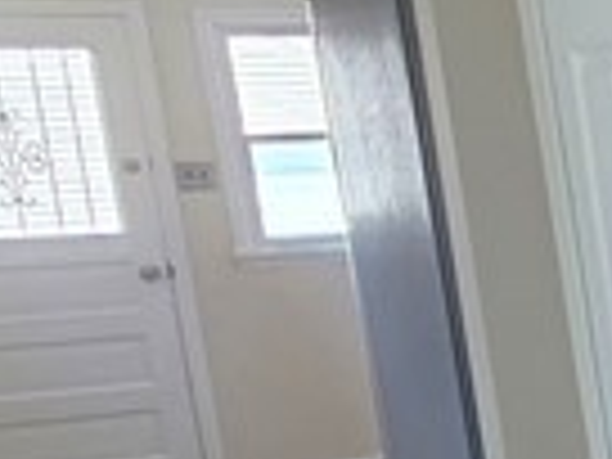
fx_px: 1733
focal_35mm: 98
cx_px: 1796
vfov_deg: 14.8
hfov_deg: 11.7
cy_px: 459
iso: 160
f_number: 2.2
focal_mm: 2.2
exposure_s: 1/60
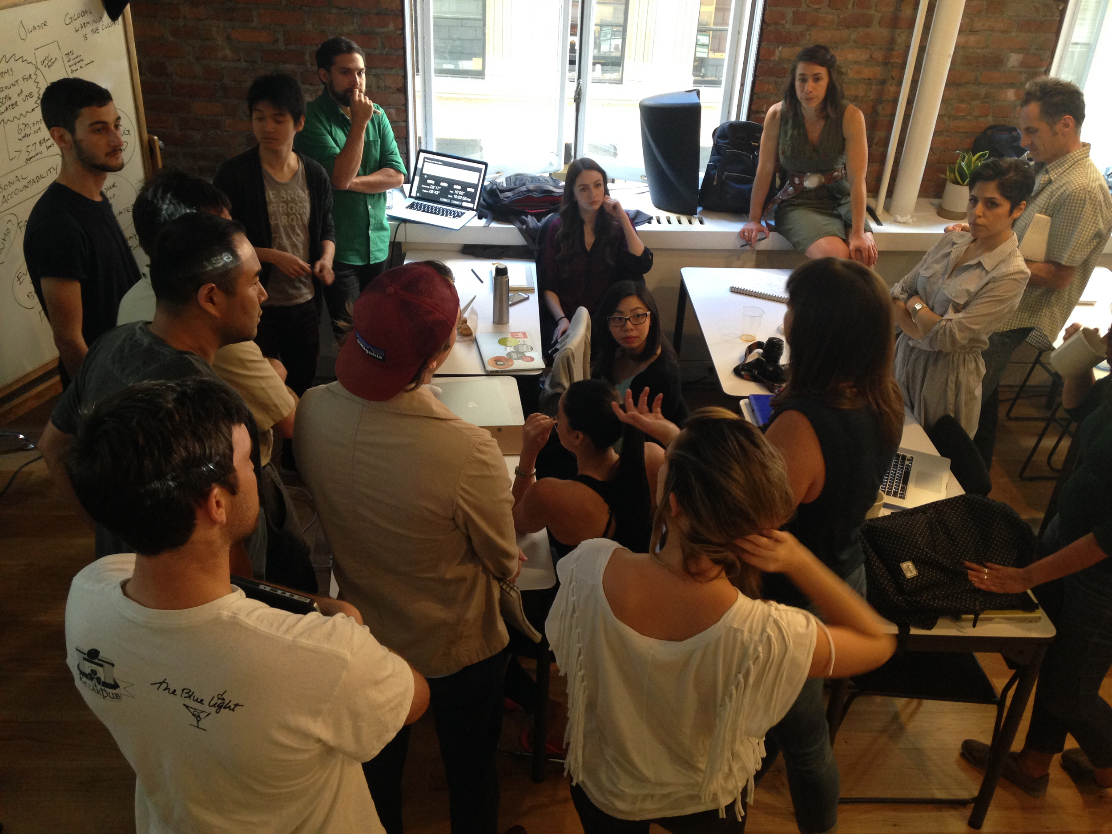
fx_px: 1060
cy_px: 417
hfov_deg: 55.4
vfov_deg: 42.9
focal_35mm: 33
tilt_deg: -32.4
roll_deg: -0.9
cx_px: 556
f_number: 2.4
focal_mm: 4.12
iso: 160
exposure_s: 1/20
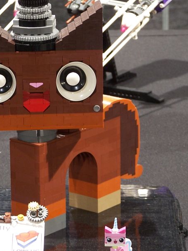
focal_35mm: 197
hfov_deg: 7.5
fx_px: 1427
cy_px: 97
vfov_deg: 10.0
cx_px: 50
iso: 80
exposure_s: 1/2
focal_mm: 19.4
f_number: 3.2
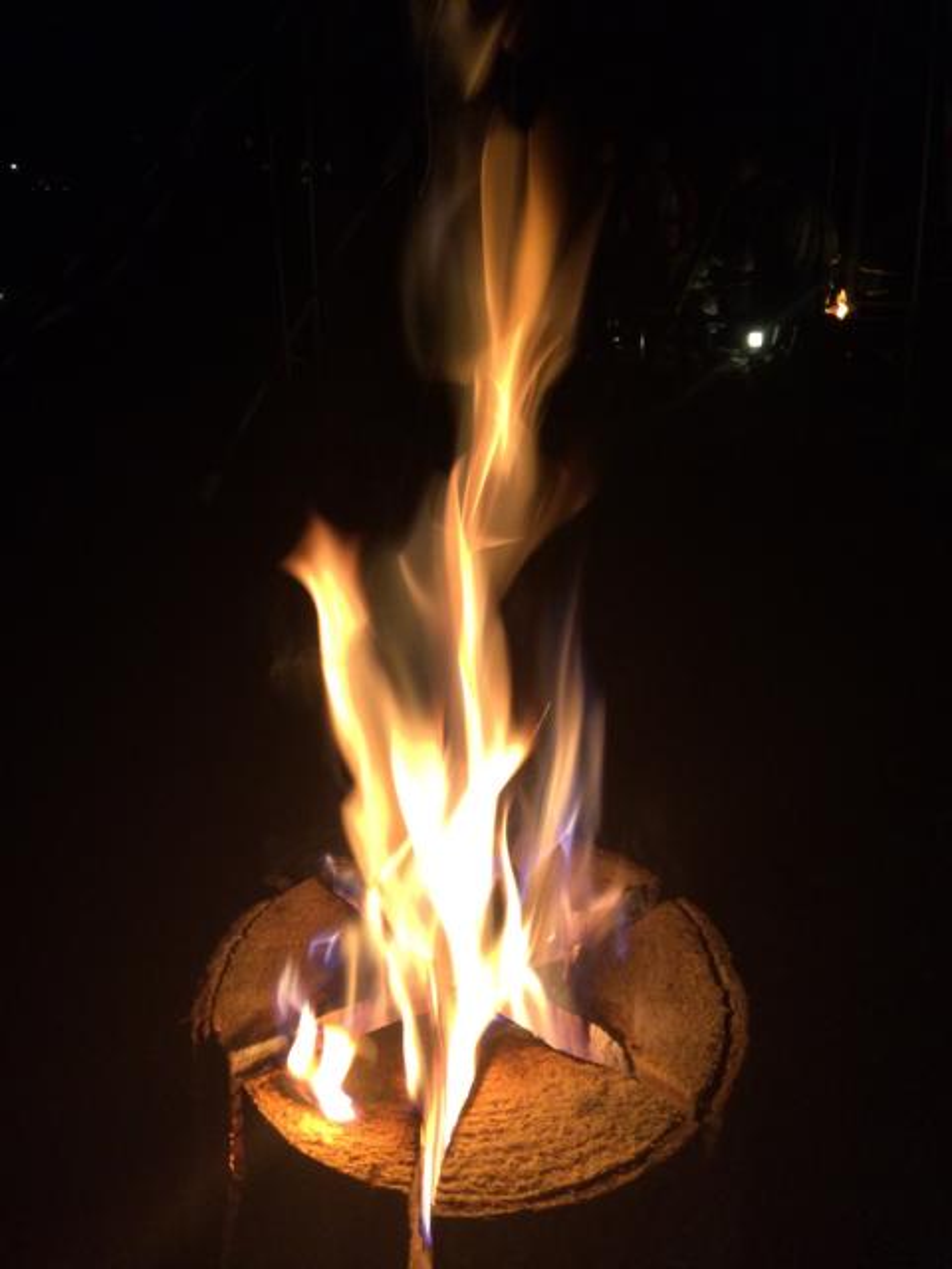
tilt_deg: -21.7
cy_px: 634
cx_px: 476
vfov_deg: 61.7
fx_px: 1063
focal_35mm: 29
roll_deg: +2.0
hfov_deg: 48.2
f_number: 2.2
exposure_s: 1/33
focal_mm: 4.15
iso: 200
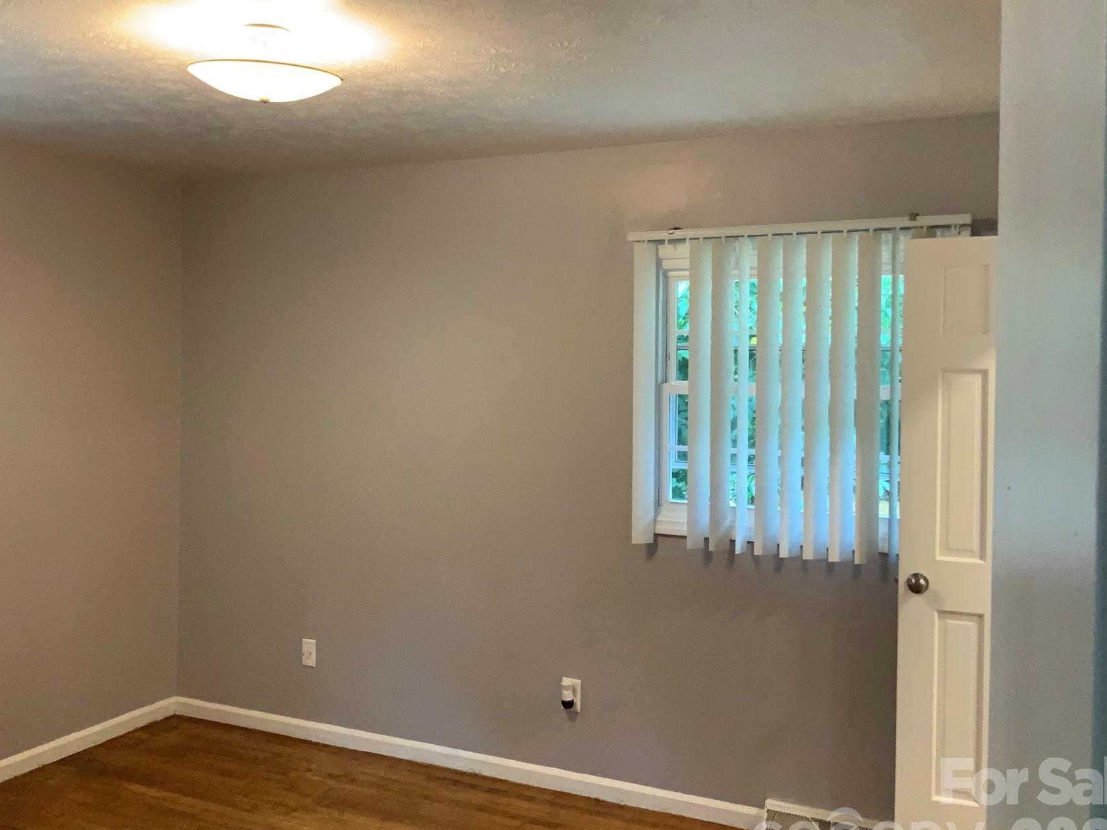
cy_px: 374
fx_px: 1151
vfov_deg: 39.6
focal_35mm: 36
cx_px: 468
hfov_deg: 51.2
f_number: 1.8
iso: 160
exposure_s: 1/60
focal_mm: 3
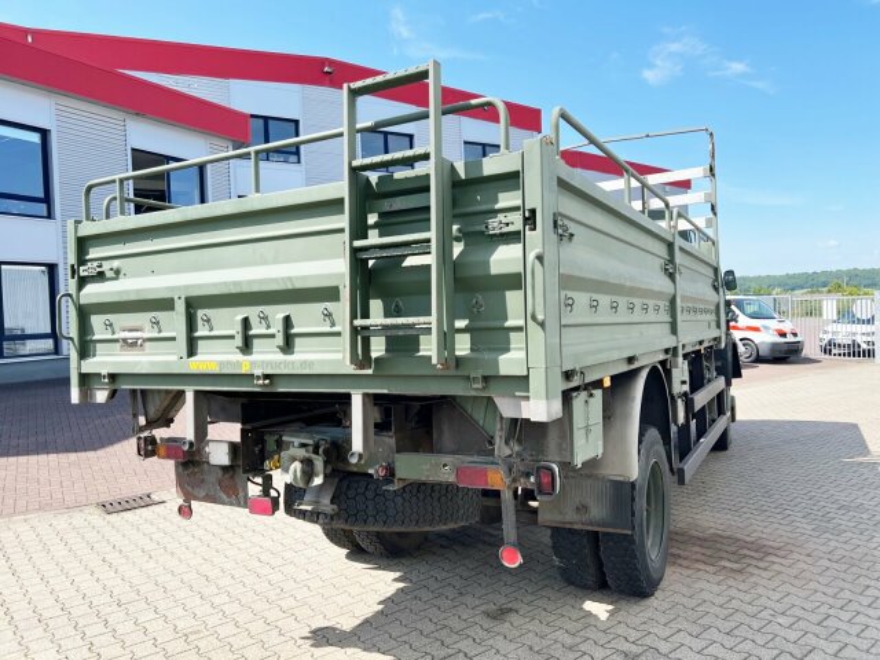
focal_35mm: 26
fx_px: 661
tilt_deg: -0.2
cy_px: 330
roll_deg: +3.6
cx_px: 440
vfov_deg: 53.1
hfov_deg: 67.3
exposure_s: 1/1972
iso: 50
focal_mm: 5.7
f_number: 1.5
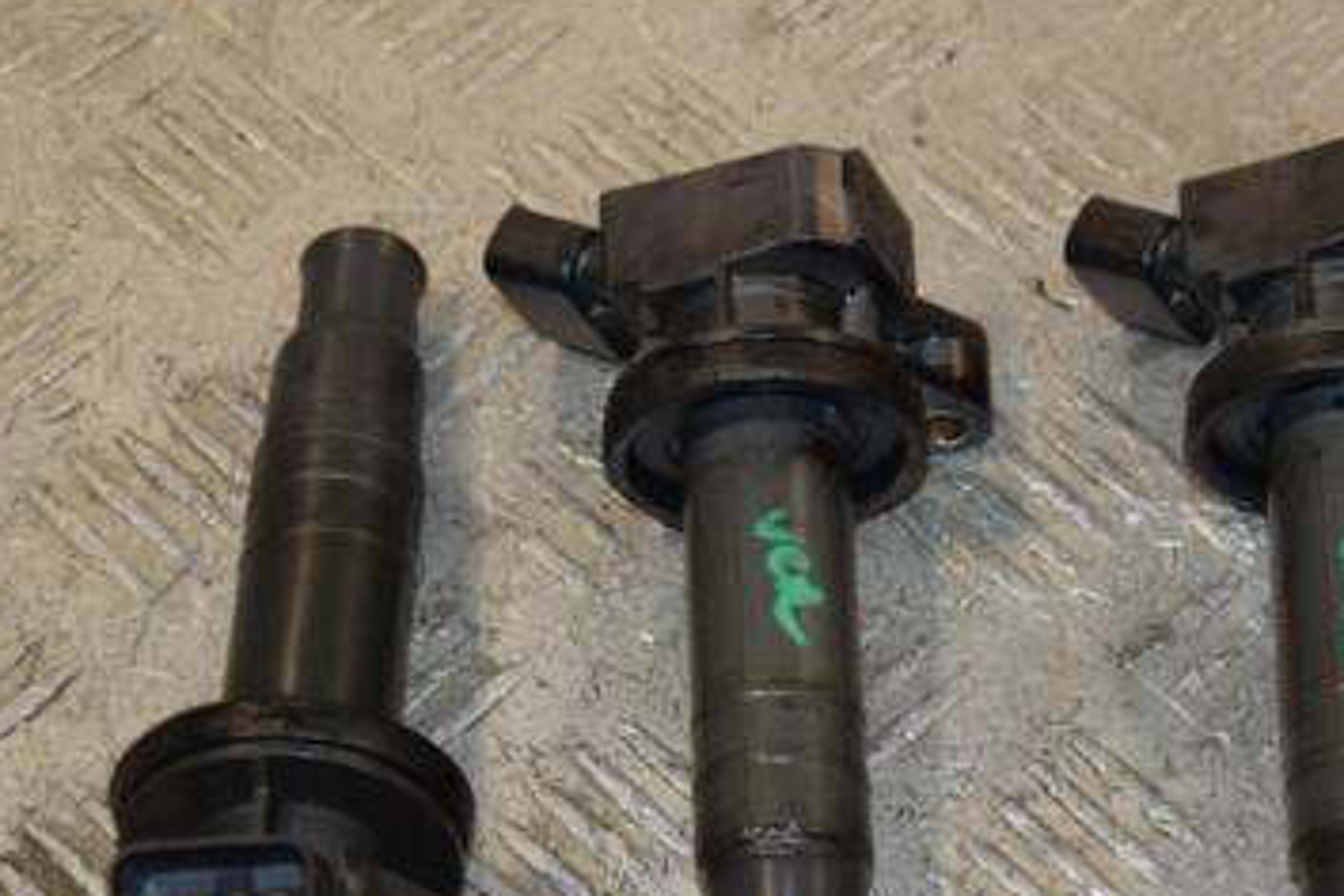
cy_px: 615
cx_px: 911
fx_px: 4741
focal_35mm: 127
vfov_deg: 10.8
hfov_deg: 16.1
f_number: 5.6
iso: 800
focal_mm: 50
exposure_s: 1/200
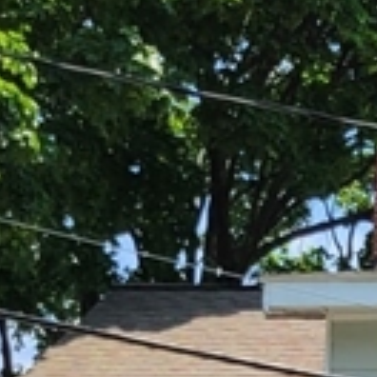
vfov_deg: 9.0
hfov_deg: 9.2
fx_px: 2193
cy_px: 848
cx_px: 785
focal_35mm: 178
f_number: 1.8
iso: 40
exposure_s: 1/1650
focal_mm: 5.4
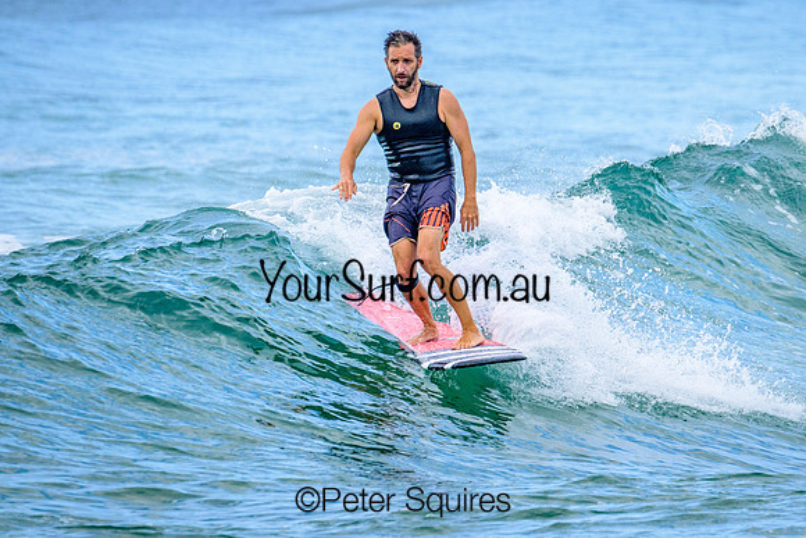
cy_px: 254
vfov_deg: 1.9
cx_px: 461
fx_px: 16143
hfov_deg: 2.9
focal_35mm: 721
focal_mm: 630
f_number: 13
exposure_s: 1/1250
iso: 2200
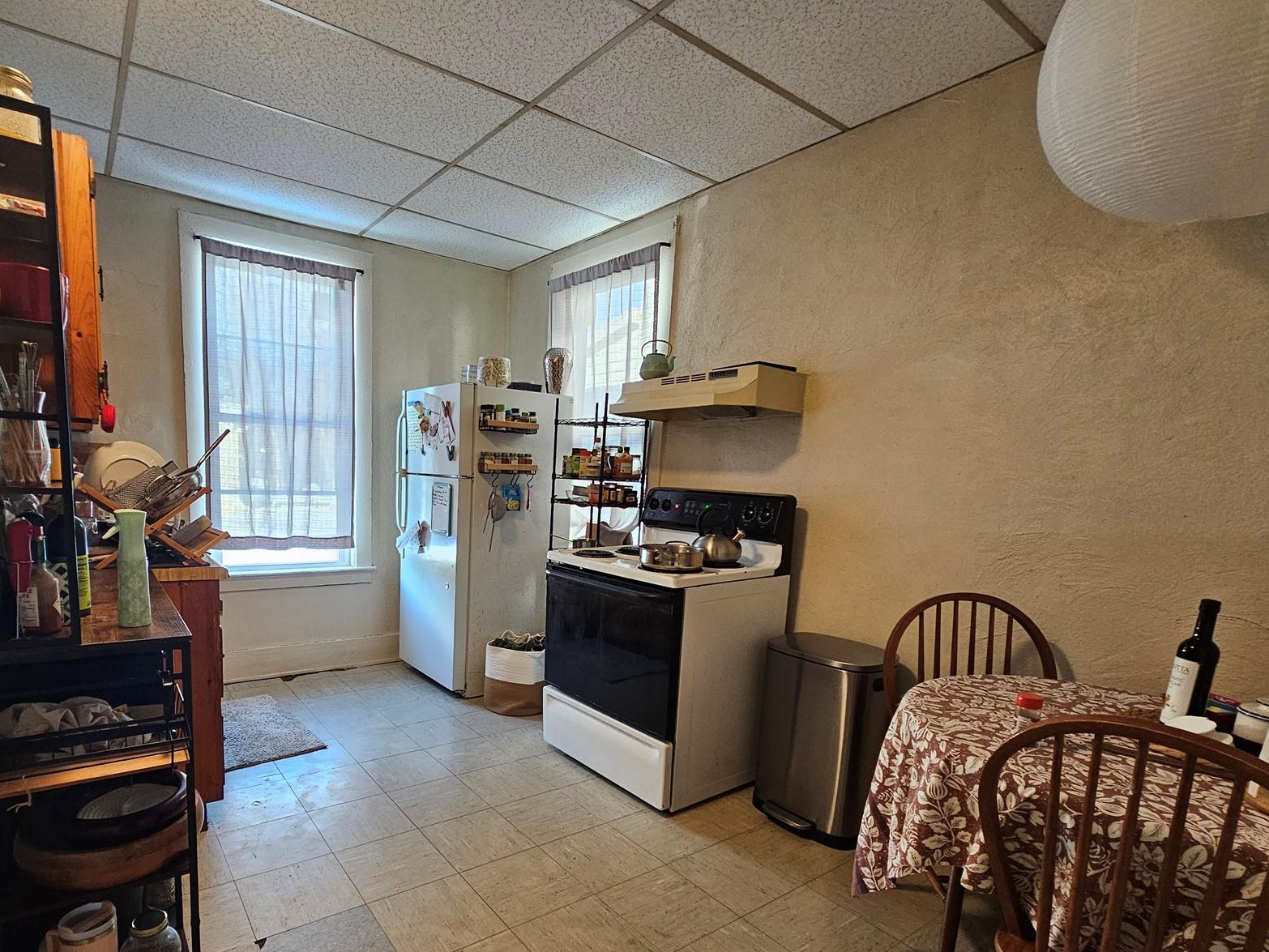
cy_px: 584
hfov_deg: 90.1
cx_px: 520
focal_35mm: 17
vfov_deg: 73.7
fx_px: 623
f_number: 2.2
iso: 320
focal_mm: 2.2
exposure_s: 1/40
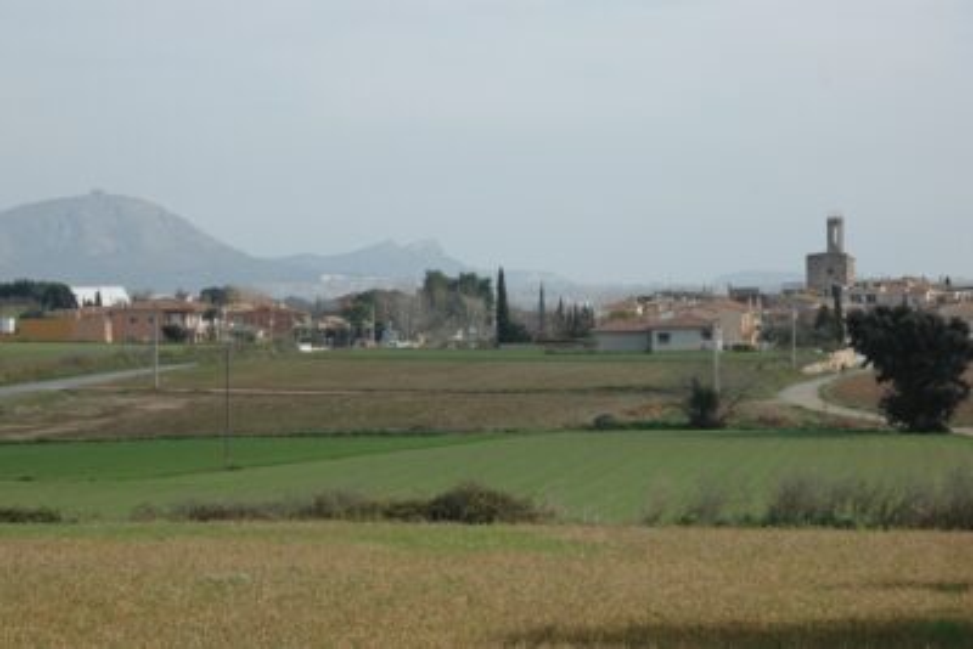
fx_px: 3447
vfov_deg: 10.8
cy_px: 324
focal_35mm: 128
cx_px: 486
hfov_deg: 16.1
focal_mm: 85
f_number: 9
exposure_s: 1/320
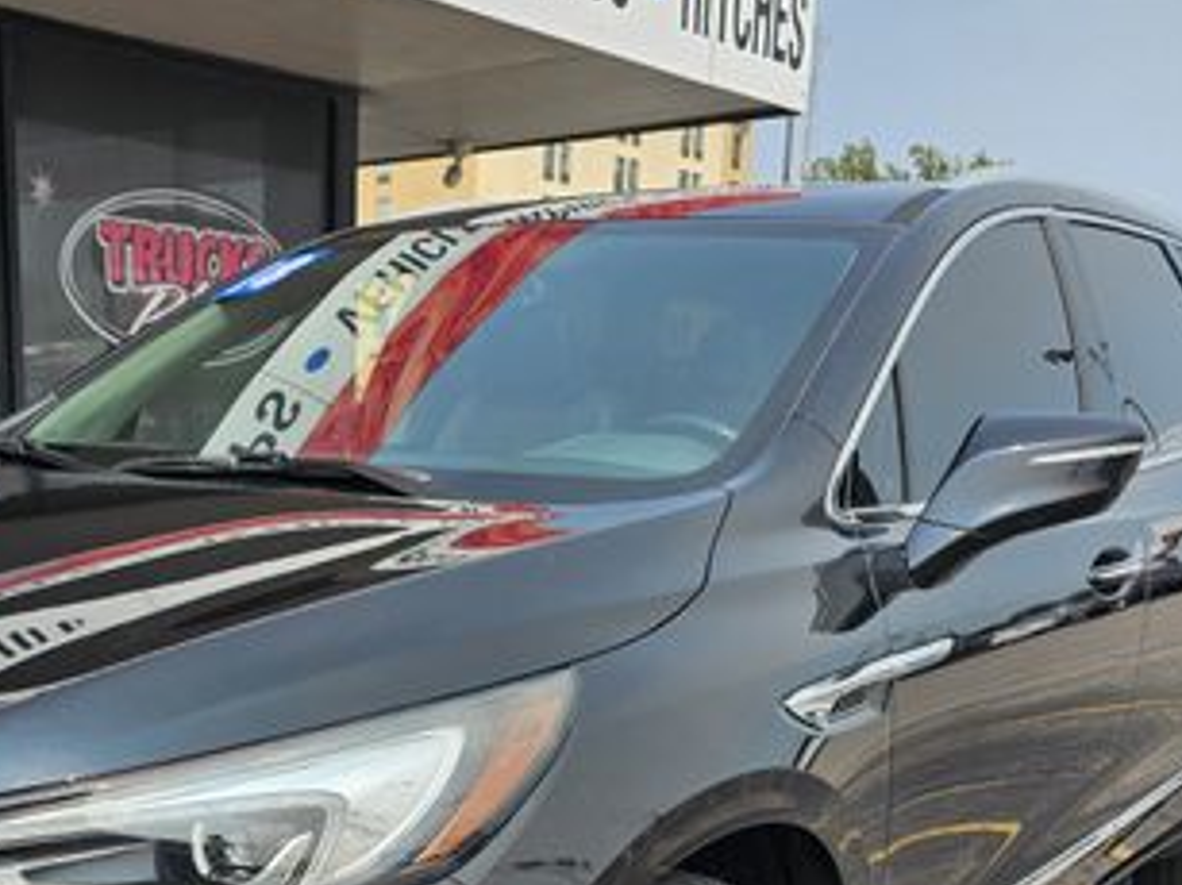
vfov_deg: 28.8
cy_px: 835
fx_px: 1638
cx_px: 339
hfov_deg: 38.9
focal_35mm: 48
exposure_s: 1/508
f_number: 1.7
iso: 10
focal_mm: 6.3
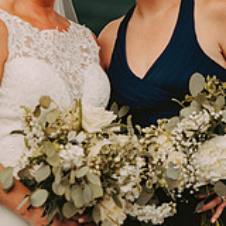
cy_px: 66
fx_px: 2113
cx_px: 86
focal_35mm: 286
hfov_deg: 6.1
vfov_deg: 6.1
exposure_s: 1/1000
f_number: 2.8
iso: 200
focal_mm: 120
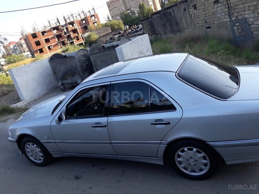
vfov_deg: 49.7
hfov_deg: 63.4
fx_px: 209
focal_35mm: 28
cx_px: 130
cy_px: 97
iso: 40
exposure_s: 1/391
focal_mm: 3.7
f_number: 1.9
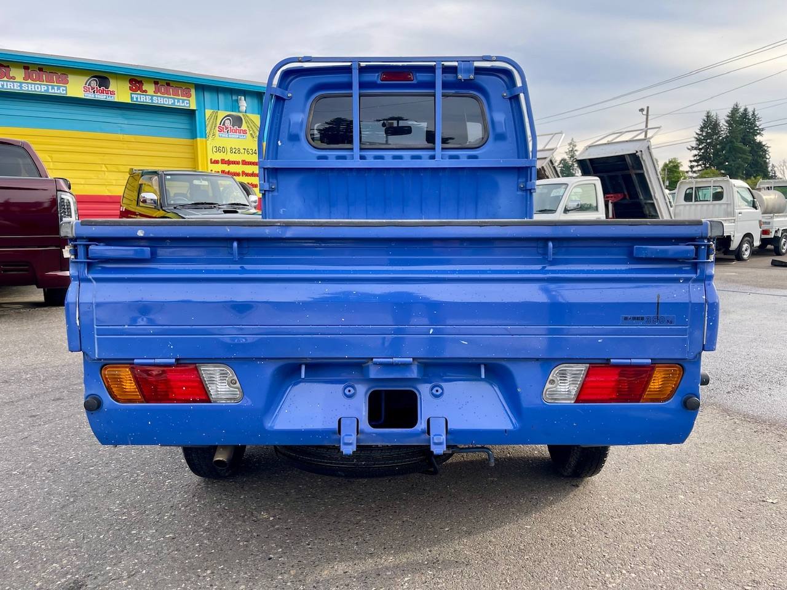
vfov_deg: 54.9
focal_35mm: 25
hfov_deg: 69.4
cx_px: 394
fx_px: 568
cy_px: 295
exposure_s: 1/432
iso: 32
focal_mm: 5.1
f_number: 1.6
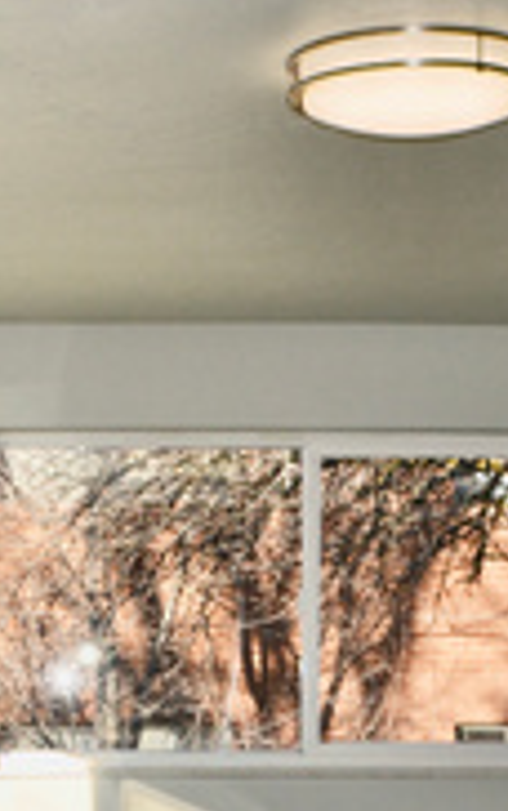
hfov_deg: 10.1
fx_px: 2853
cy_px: 804
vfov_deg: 15.9
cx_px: 67
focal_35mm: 129
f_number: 6.3
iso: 100
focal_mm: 24
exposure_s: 1/200
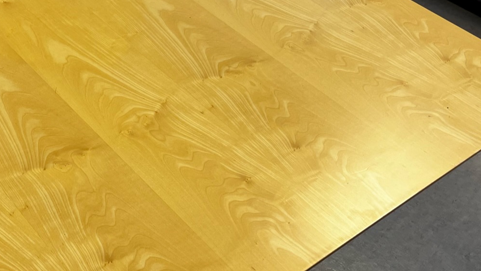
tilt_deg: -42.5
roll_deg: +1.3
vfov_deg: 20.7
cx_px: 93
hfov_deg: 34.9
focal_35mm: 58
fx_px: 740
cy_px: 94
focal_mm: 5.1
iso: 64
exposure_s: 1/100
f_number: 1.6
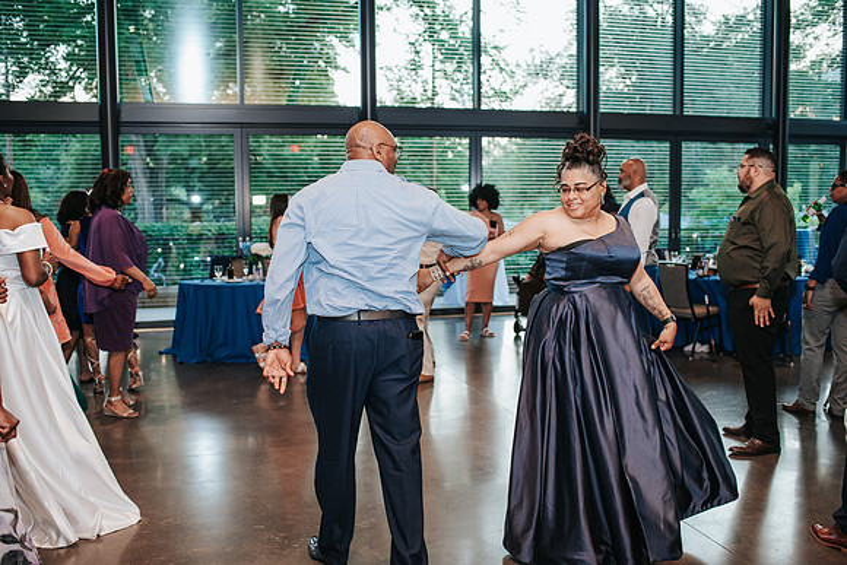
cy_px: 282
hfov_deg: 54.4
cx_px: 424
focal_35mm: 35
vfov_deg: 37.9
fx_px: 824
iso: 1000
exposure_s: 1/160
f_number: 2.8
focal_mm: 35
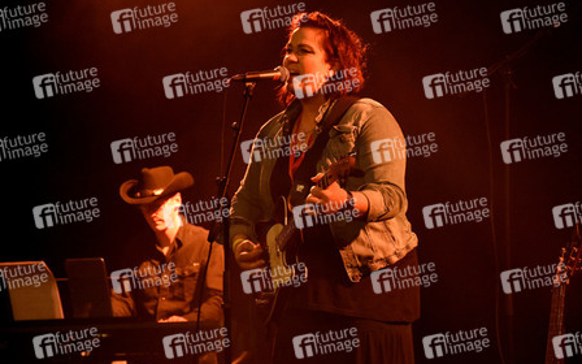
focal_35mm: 162
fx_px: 2562
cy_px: 181
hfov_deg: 13.0
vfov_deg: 8.1
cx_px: 292
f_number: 6.3
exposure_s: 1/160
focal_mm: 105
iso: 5000
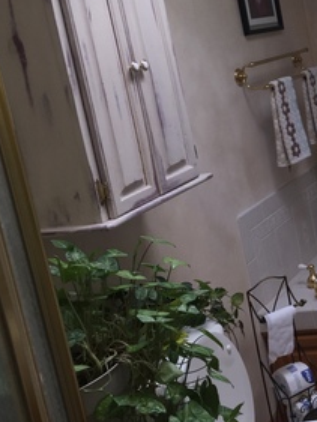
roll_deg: +8.1
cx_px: 451
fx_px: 805
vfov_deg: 29.2
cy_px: 144
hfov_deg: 19.8
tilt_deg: -11.2
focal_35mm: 66
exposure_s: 1/44
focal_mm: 4.15
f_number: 2.2
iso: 32
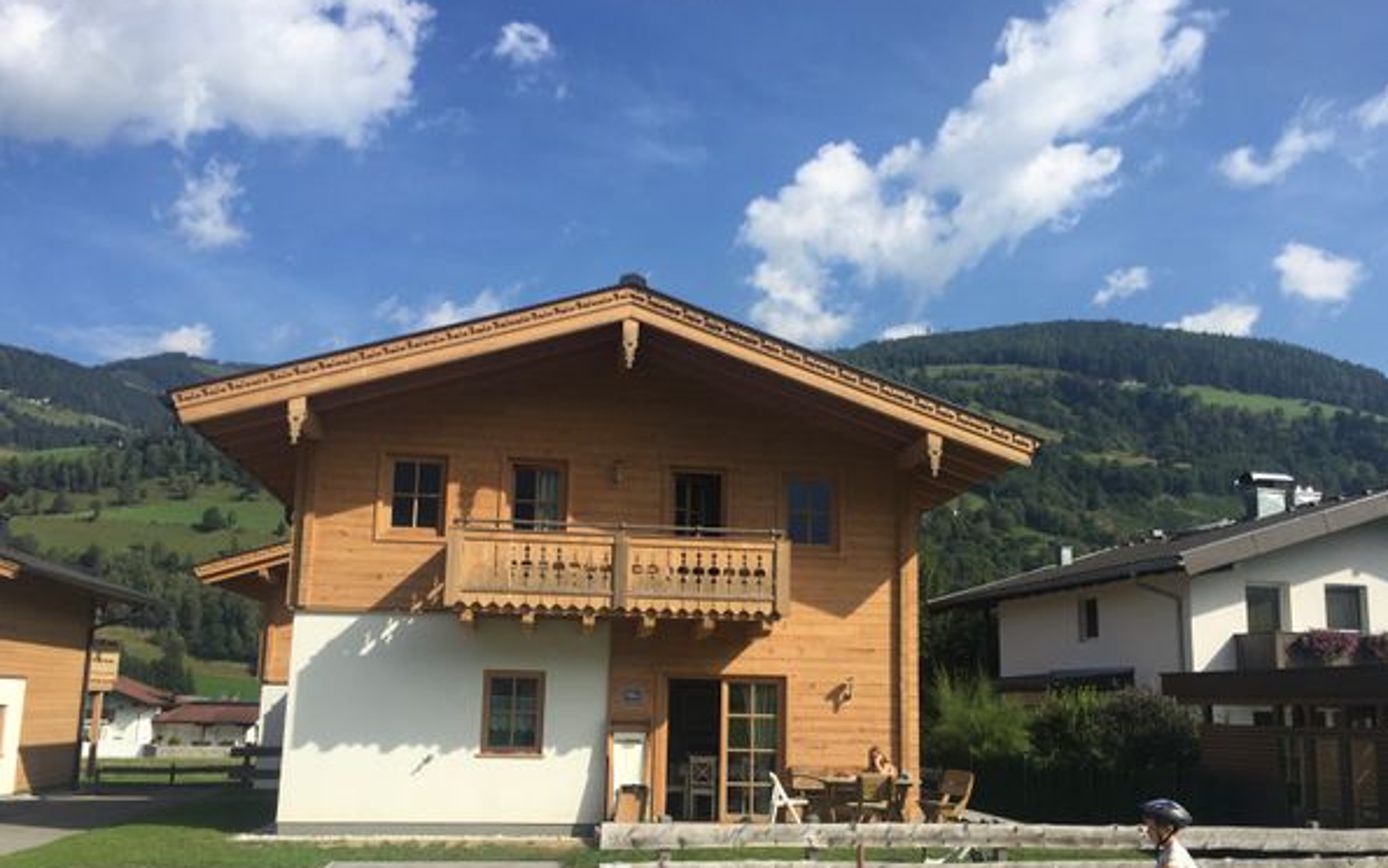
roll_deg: -1.1
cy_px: 511
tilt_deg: +8.9
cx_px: 697
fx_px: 1173
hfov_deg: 61.2
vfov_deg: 40.5
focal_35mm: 31
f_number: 2.2
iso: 32
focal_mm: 4.15
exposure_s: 1/1721
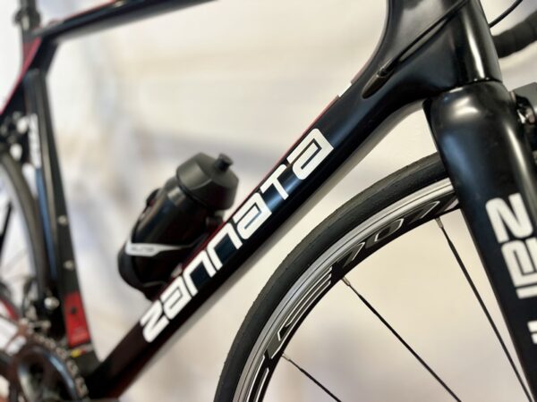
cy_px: 201
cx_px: 268
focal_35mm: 26
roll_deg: -1.3
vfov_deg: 53.1
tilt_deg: -11.5
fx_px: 403
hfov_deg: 67.3
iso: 125
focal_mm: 5.1
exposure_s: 1/50
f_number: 1.6
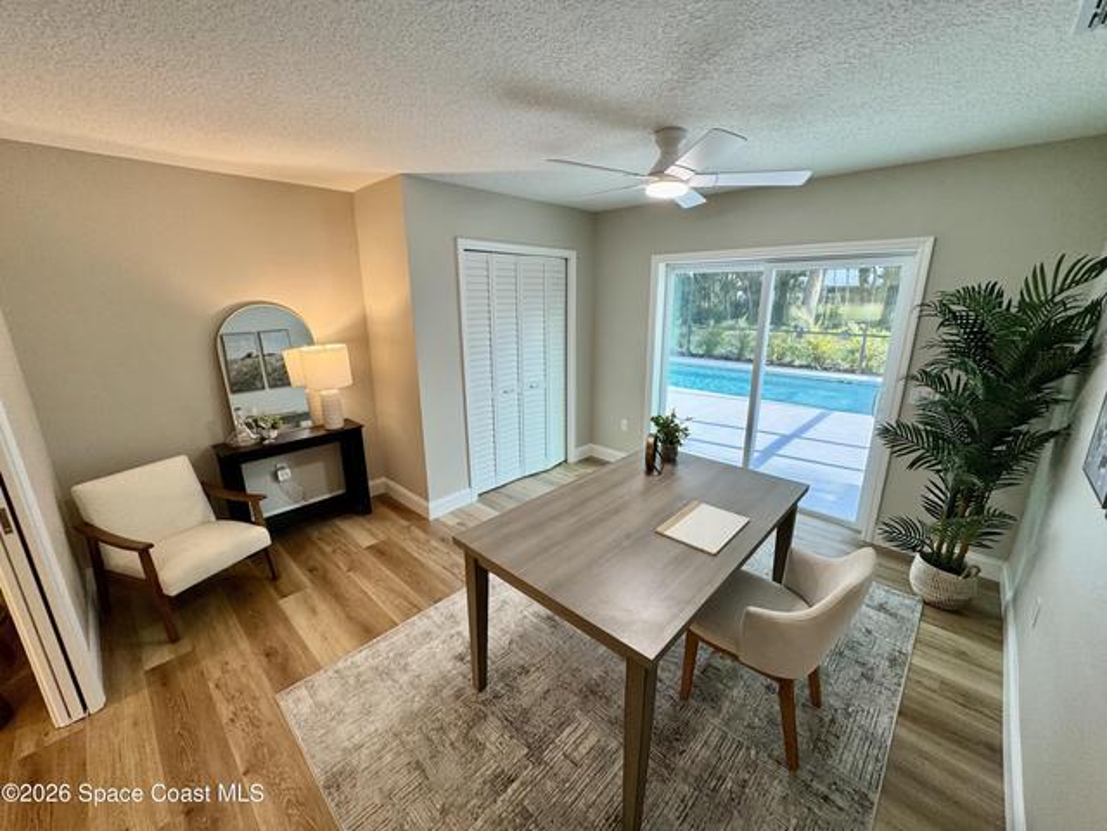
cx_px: 554
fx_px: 448
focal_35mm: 14
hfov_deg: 102.1
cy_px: 416
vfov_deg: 85.7
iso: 100
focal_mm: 2.22
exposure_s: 1/99
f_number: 2.2
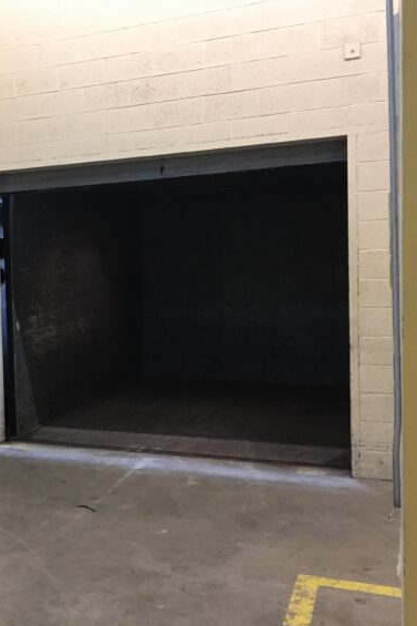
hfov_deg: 31.2
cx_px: 48
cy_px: 309
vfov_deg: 47.4
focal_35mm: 41
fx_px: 712
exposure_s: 1/4
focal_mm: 4.15
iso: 50
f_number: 2.2
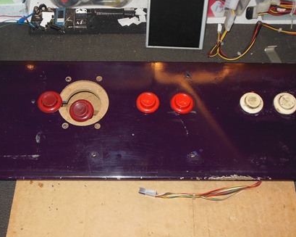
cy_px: 117
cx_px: 158
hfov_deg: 57.1
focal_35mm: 31
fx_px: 272
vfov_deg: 47.1
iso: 200
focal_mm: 5.2
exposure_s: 1/25
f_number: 3.3
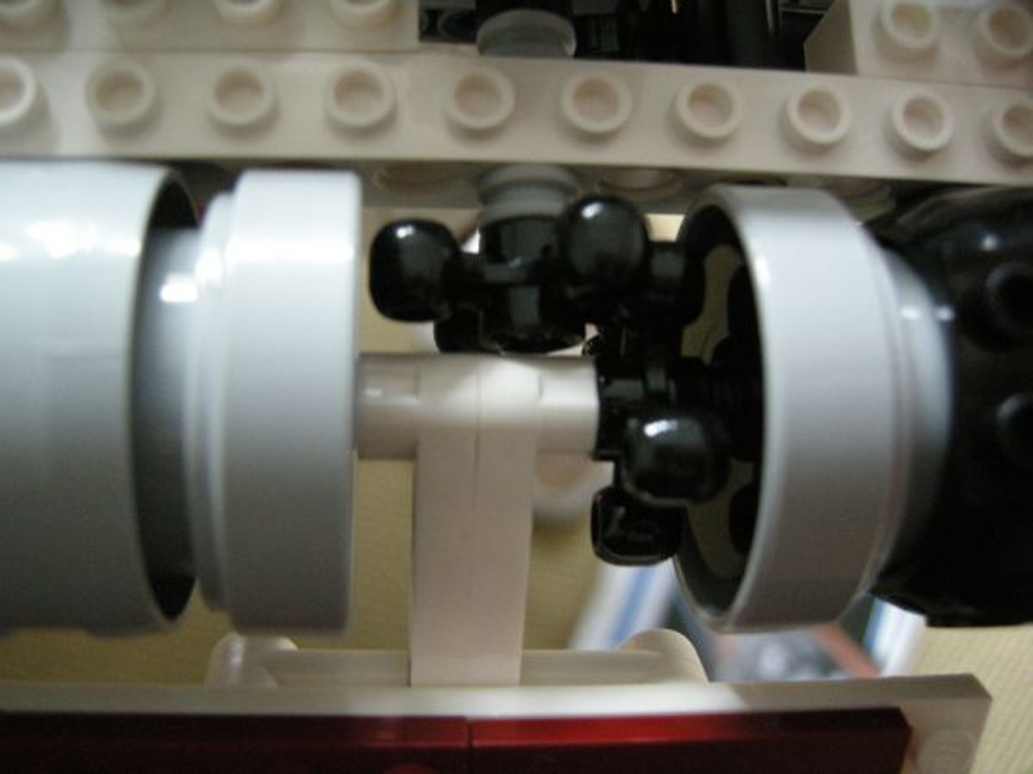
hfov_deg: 51.4
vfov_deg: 39.7
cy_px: 387
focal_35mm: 36
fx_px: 1074
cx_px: 516
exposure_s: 1/25
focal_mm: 7.5
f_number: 2.7
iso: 400
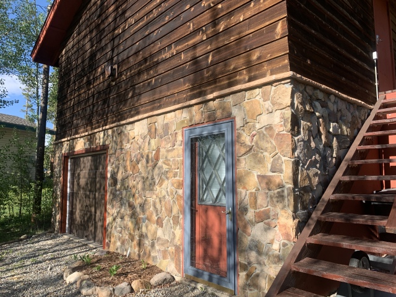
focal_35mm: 26
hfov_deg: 67.3
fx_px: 297
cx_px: 198
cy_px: 148
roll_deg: -1.0
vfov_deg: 53.1
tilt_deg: +7.4
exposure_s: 1/962
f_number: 1.8
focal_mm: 4.25
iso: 25
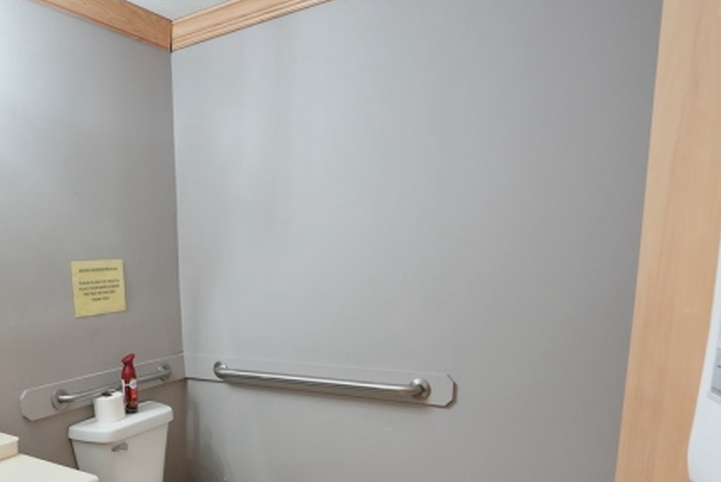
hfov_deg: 62.5
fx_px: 561
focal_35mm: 28
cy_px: 388
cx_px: 201
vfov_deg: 44.2
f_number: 7.1
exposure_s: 1/50
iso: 3200
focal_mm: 16
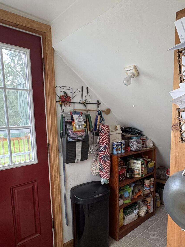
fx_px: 178
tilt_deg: -6.8
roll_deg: -0.2
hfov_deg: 54.7
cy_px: 140
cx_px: 104
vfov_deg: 69.1
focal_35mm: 25
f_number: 2.2
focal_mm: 2.22
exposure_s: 1/70
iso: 250
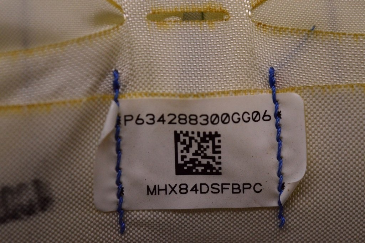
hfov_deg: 24.6
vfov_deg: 16.5
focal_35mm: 82
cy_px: 122
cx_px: 182
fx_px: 836
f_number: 5.6
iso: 1600
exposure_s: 1/400
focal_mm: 55
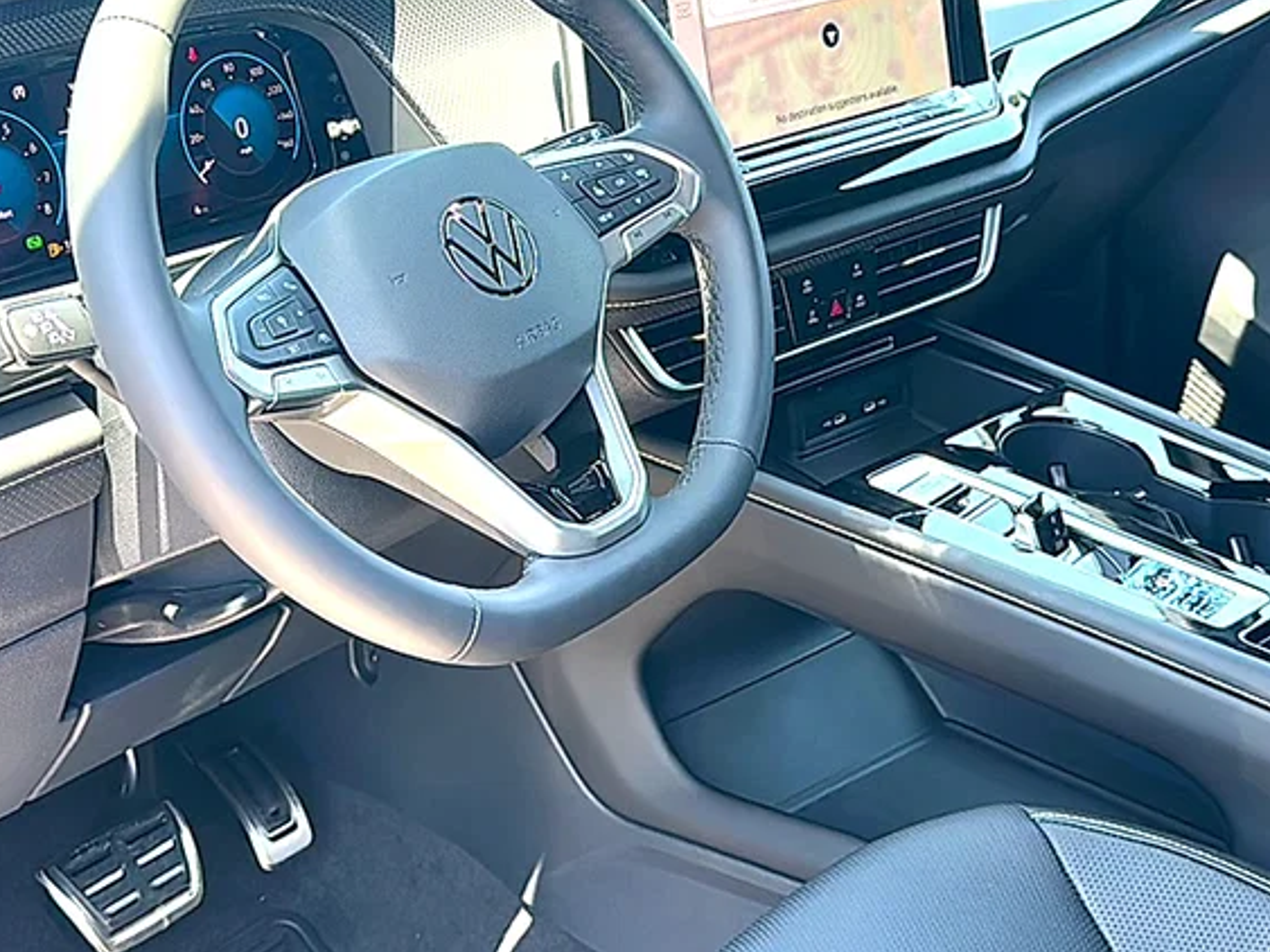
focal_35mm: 46
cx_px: 674
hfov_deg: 41.2
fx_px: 1687
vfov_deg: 31.4
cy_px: 389
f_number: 1.78
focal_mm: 6.86
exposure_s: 1/268
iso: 125
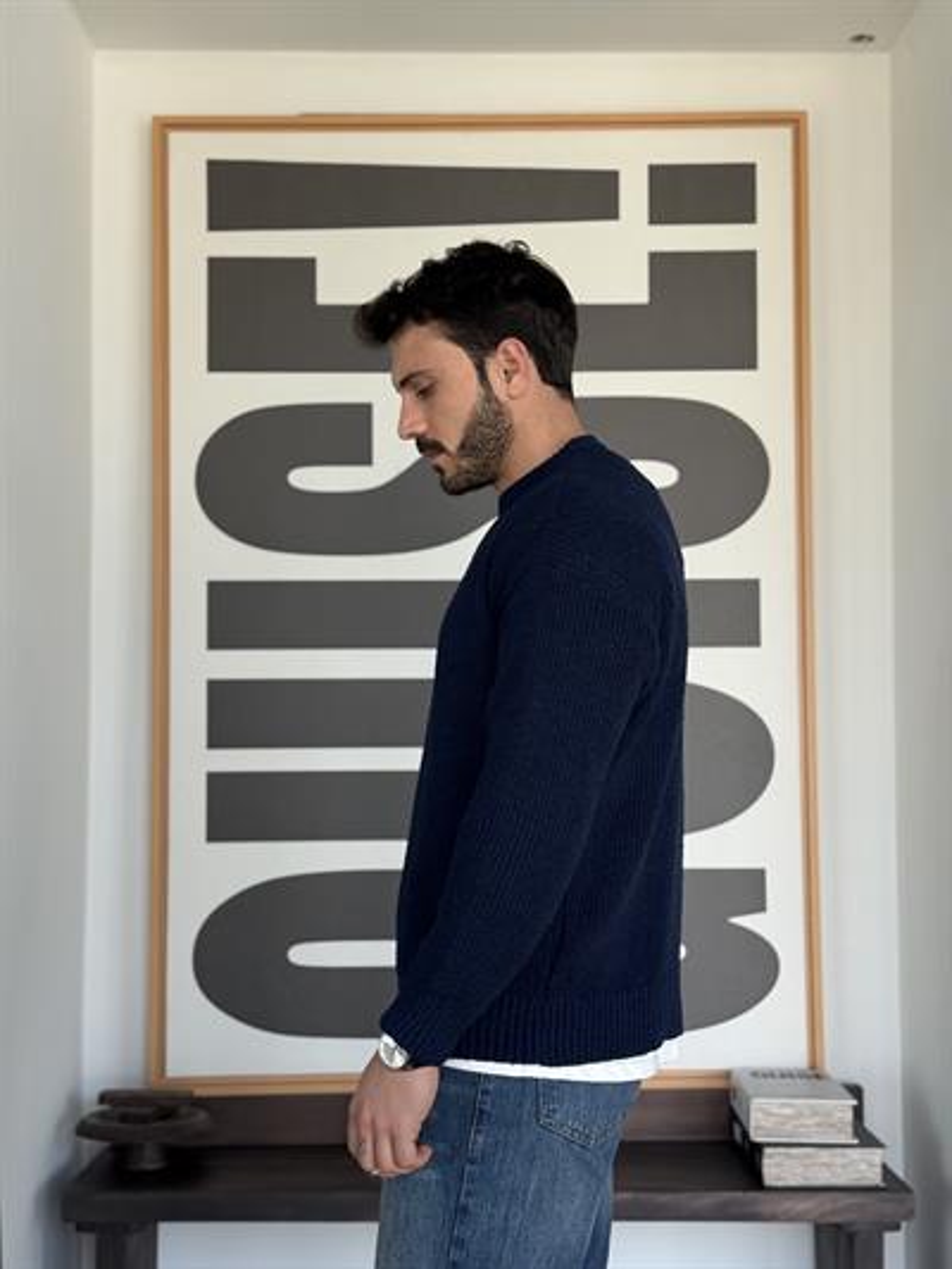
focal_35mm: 48
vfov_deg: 39.6
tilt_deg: +3.0
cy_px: 634
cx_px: 476
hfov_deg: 30.3
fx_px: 1759
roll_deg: +0.0
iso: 100
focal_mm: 6.76
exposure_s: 1/212
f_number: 1.78
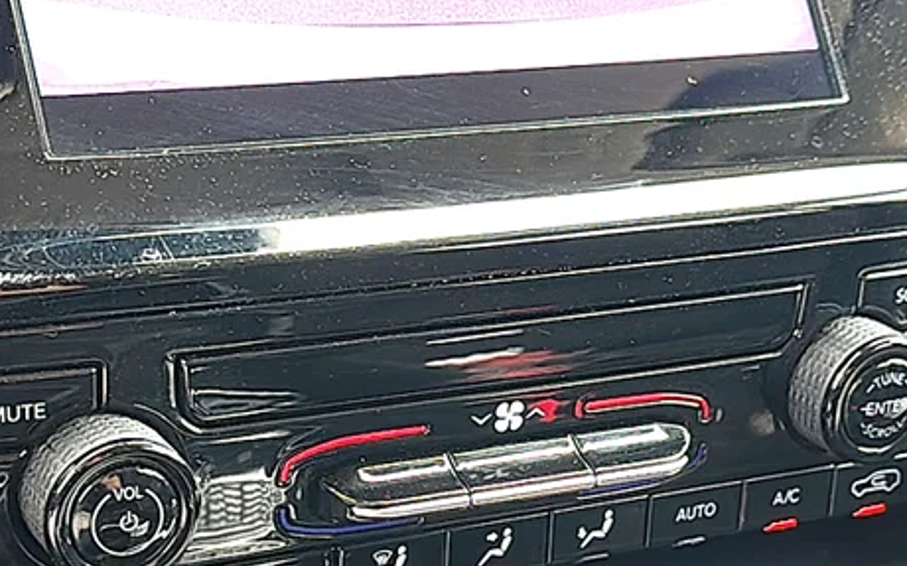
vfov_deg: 18.1
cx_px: 465
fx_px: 1754
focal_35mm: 71
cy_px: 460
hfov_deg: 29.0
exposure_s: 1/117
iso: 125
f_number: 1.78
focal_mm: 6.86
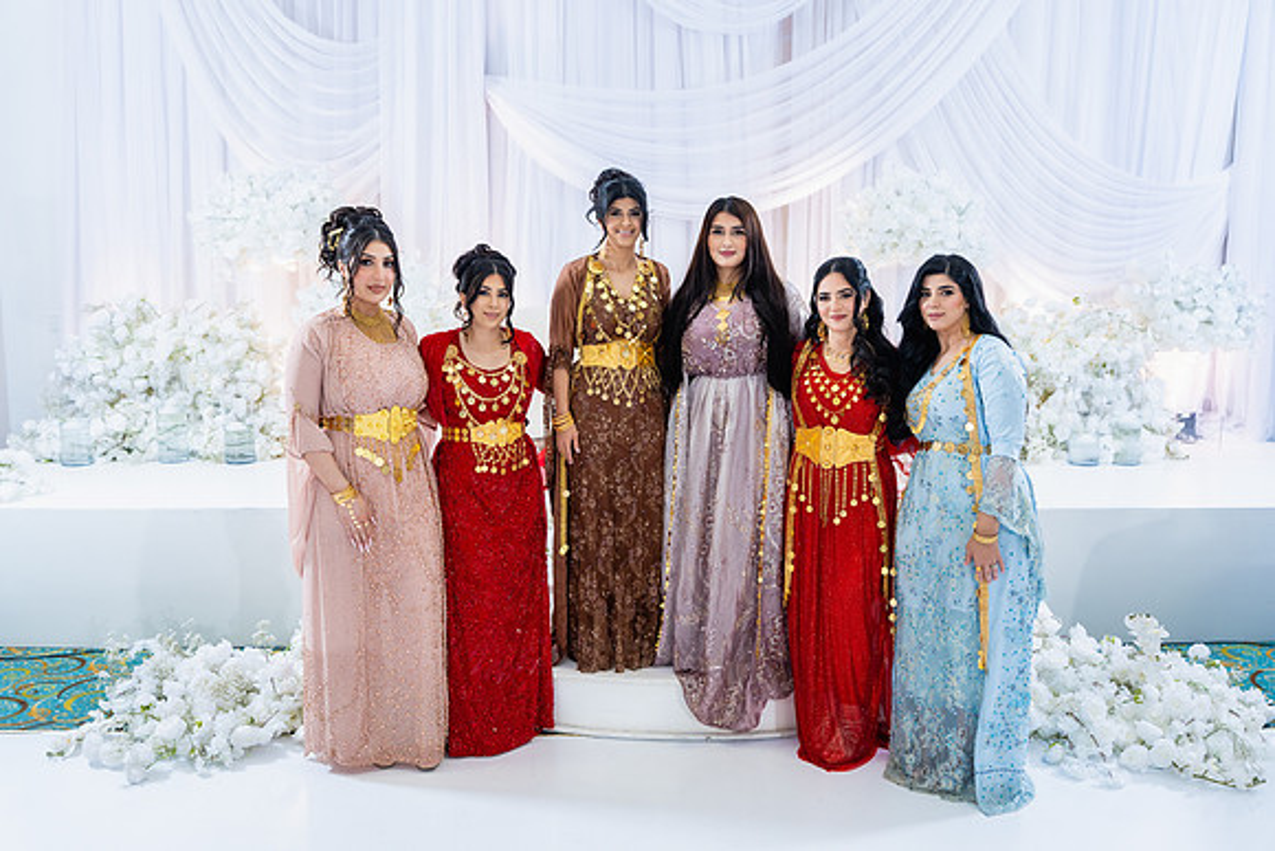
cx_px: 638
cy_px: 426
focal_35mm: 30
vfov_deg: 43.6
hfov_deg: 61.9
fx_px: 1063
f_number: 2.8
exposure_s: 1/160
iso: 640
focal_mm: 30
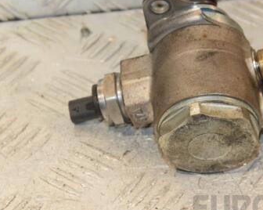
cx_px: 178
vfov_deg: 10.6
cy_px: 103
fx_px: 1135
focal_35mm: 146
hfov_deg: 13.2
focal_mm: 58
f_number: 7.1
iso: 1600
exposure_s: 1/200
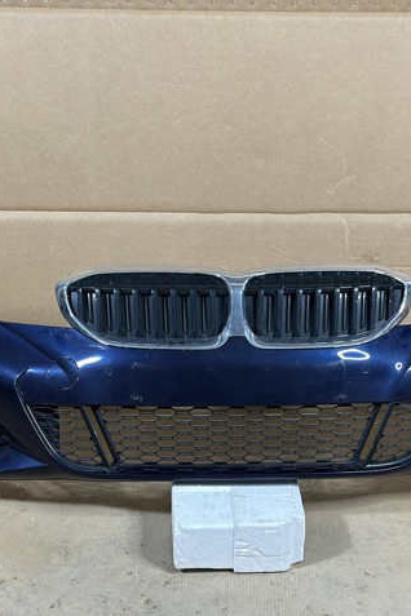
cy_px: 308
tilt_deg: -25.1
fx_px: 1147
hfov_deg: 20.3
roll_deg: -0.9
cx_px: 234
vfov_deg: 30.1
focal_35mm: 67
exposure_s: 1/50
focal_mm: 6.86
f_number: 1.78
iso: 250
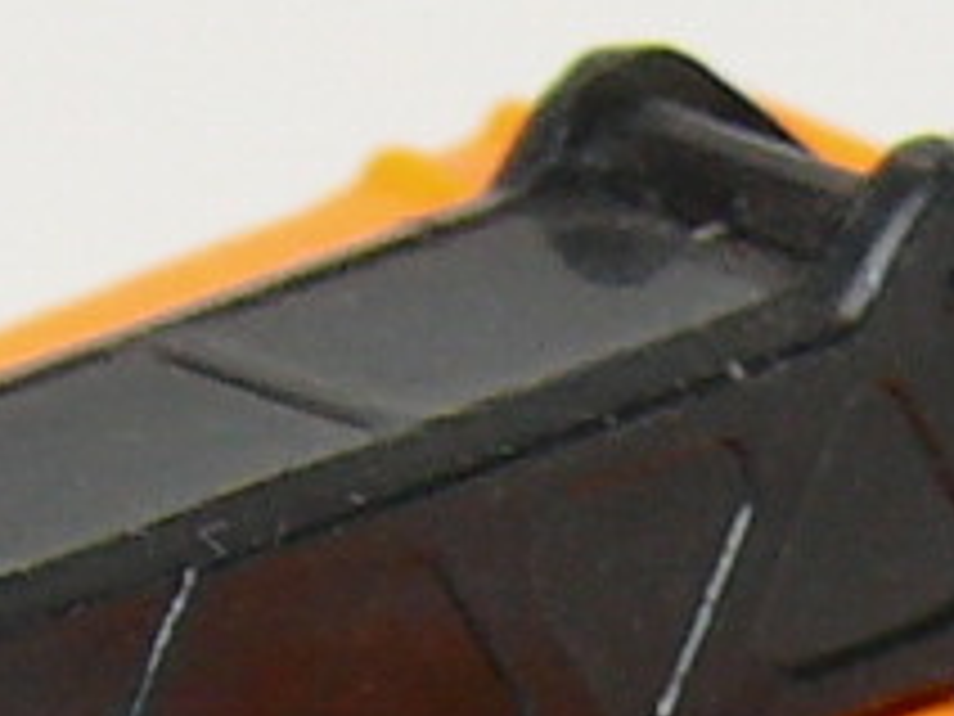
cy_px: 1459
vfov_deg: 2.4
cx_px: 135
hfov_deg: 3.2
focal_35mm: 611
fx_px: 16839
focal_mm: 11.8
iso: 100
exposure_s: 1/30
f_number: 4
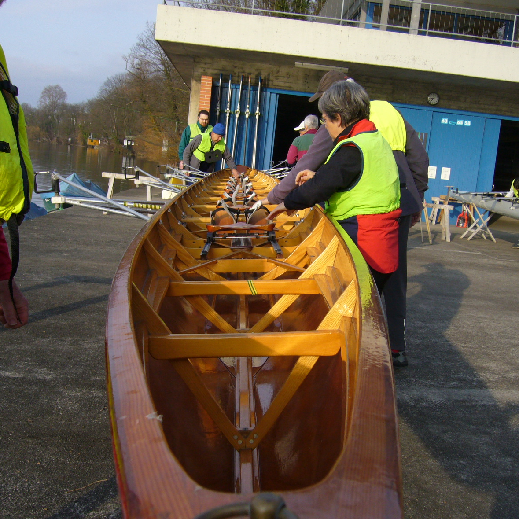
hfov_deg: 40.0
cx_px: 270
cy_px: 264
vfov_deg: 40.0
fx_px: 712
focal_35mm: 42
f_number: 5.6
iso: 80
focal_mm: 5.8
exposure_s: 1/250
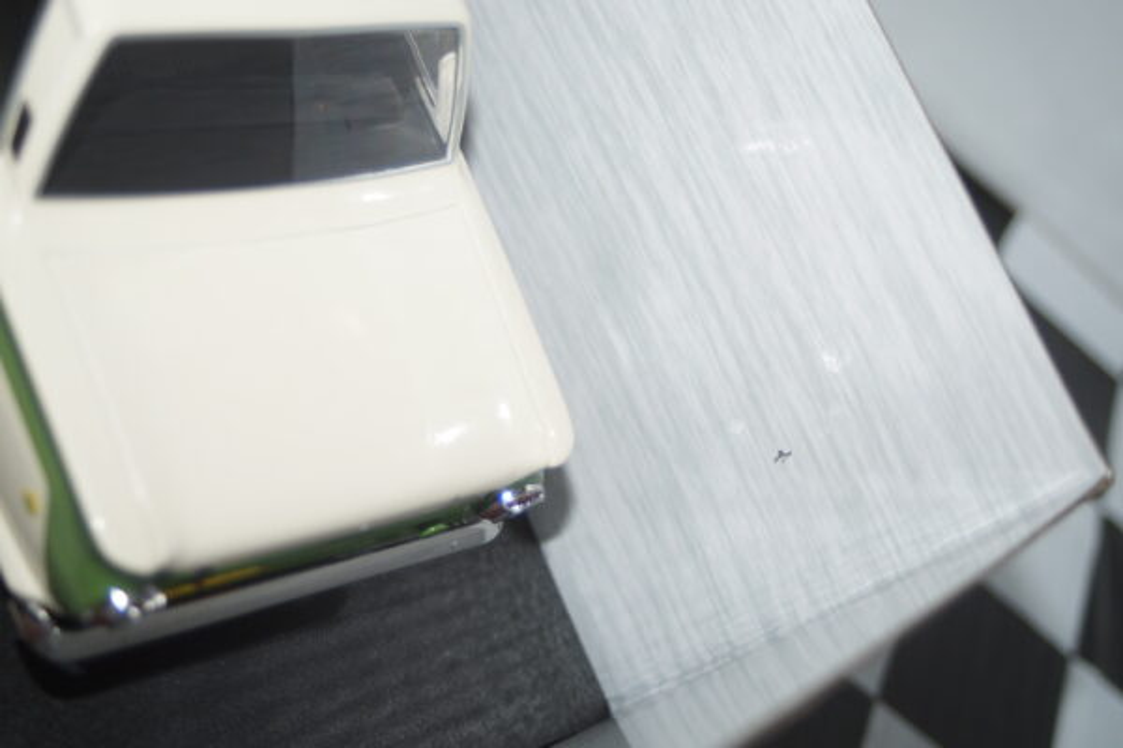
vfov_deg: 22.6
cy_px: 374
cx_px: 562
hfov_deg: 33.4
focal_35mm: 60
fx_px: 1872
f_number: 4.5
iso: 160
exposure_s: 1/160
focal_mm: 40
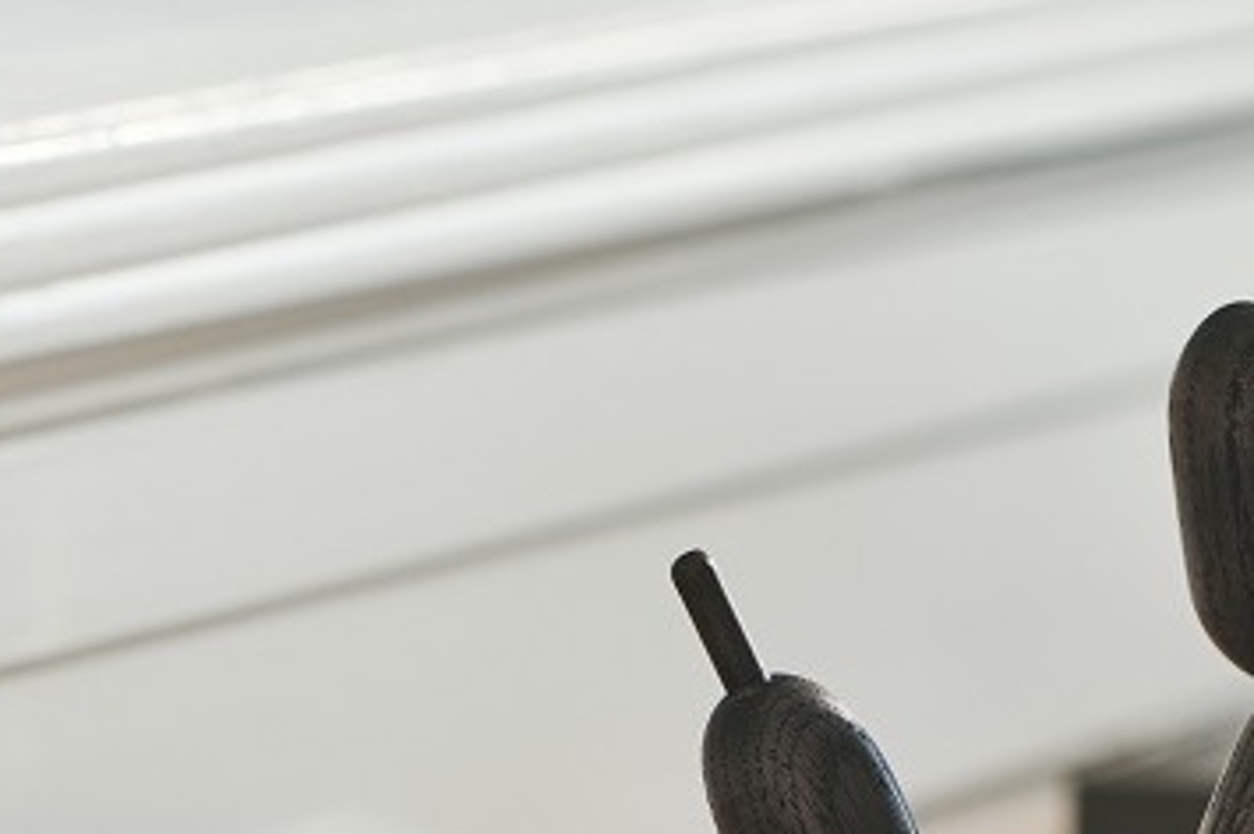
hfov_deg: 7.0
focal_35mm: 296
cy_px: 332
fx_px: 10301
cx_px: 1017
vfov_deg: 4.6
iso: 100
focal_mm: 105
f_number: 5.6
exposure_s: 1.3
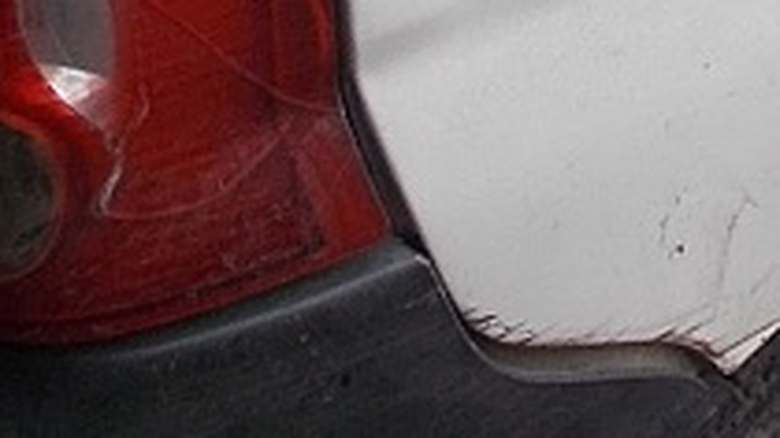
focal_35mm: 153
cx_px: 877
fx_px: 3164
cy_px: -653
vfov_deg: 7.4
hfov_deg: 13.7
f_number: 3.2
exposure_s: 1/200
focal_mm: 4.6
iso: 80
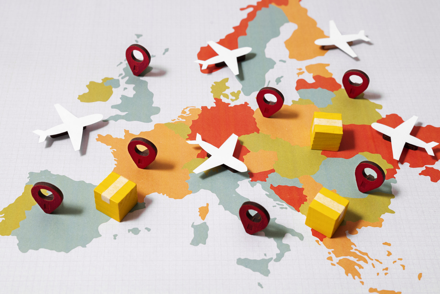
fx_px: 611
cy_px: 147
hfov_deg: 39.6
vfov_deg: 27.0
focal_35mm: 50
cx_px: 220
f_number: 10
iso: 200
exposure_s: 1/125
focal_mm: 50
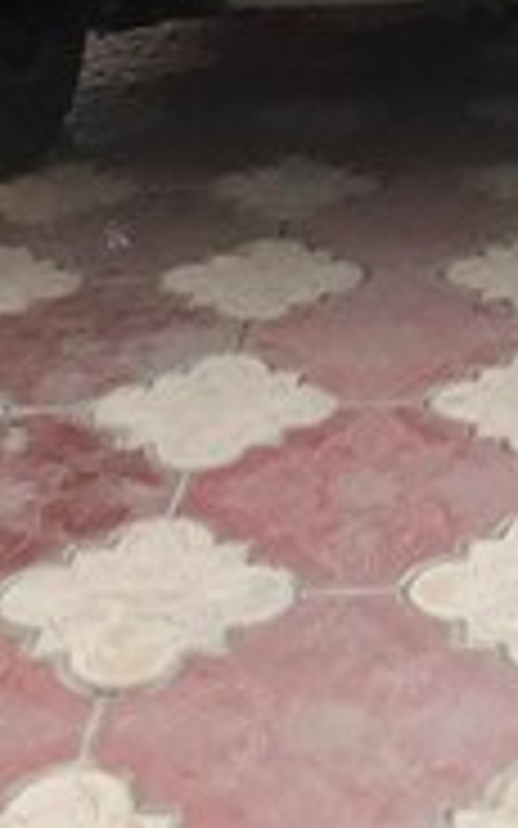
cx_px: 468
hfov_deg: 16.7
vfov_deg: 24.5
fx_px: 1739
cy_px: -140
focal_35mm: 77
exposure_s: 1/17
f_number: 1.9
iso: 800
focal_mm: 3.6
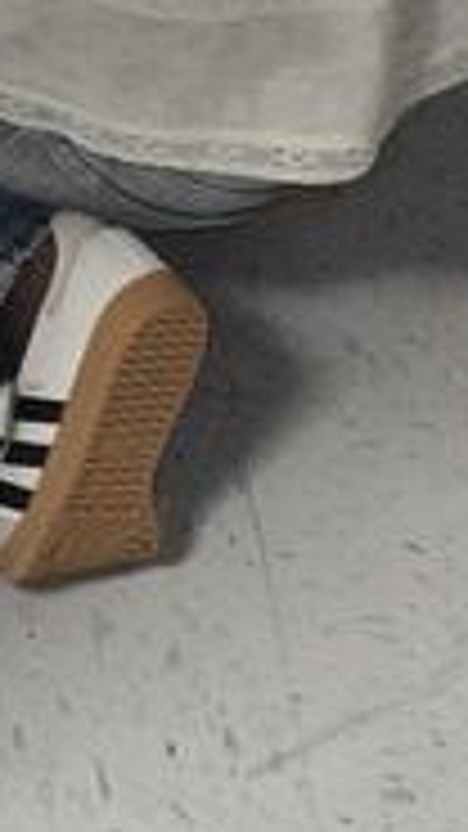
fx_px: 3068
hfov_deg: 8.1
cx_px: -634
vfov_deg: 12.9
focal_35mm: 139
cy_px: -980
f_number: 1.7
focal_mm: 6.3
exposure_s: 1/17.2
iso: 125
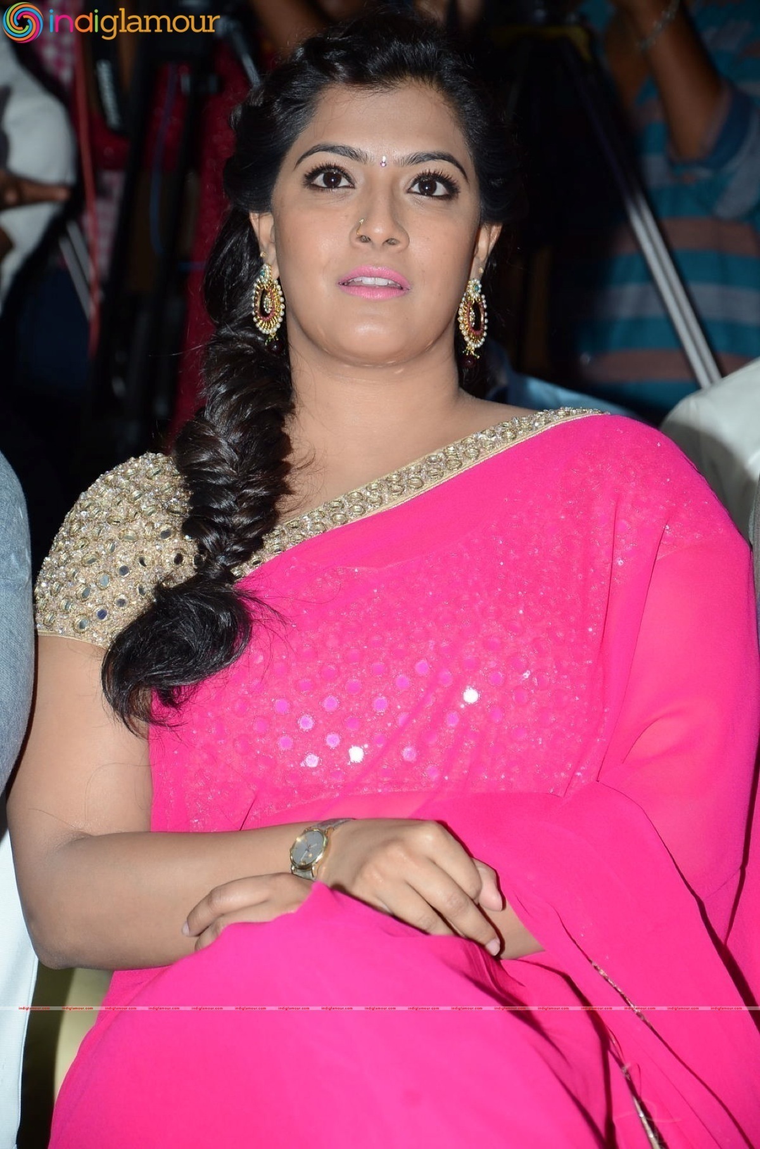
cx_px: 380
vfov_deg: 13.1
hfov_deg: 8.7
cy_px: 574
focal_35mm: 158
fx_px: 5012
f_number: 5.6
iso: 400
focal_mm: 105
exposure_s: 1/125
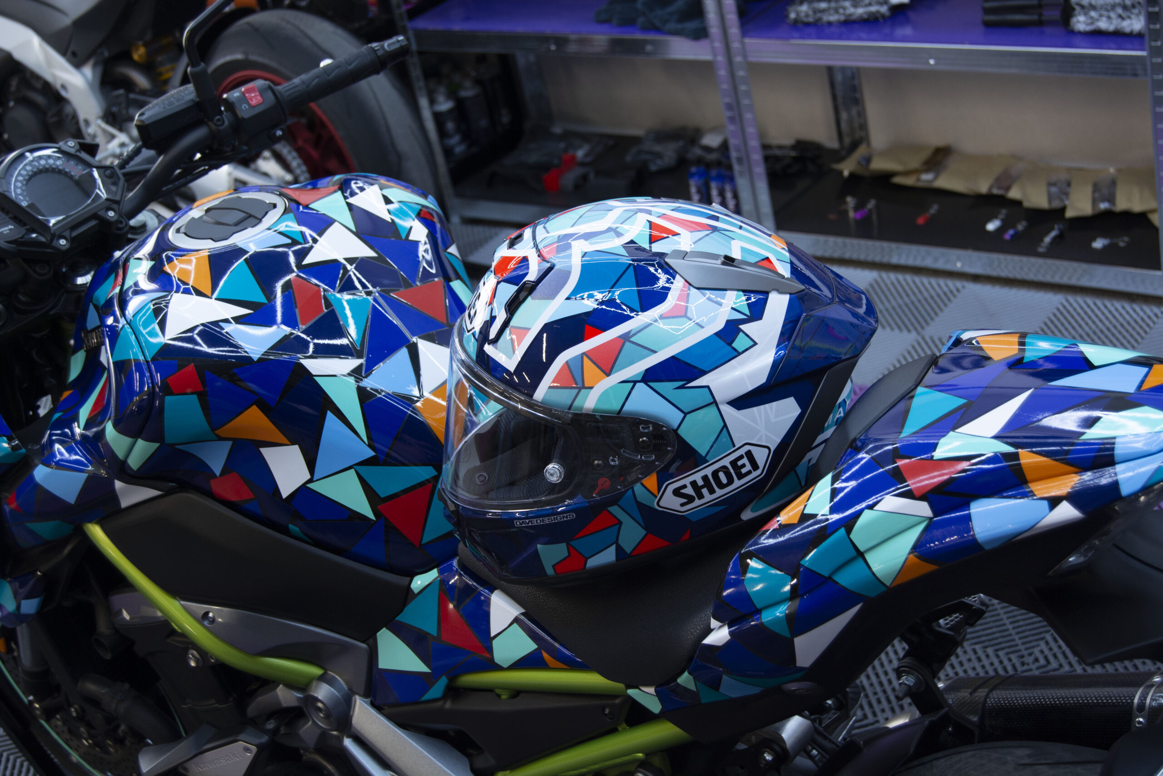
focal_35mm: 57
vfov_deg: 23.8
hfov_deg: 35.1
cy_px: 388
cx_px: 582
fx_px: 1841
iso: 400
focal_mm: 38
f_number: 4.8
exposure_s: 1/60
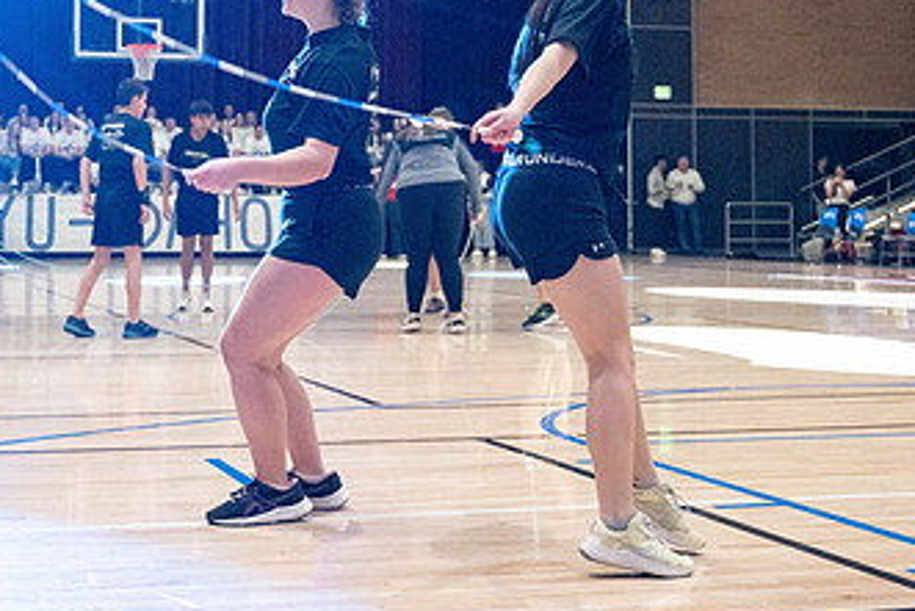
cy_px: 72
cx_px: 337
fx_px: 1907
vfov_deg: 17.9
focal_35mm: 75
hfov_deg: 26.9
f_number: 4
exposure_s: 1/500
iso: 10000
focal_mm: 41
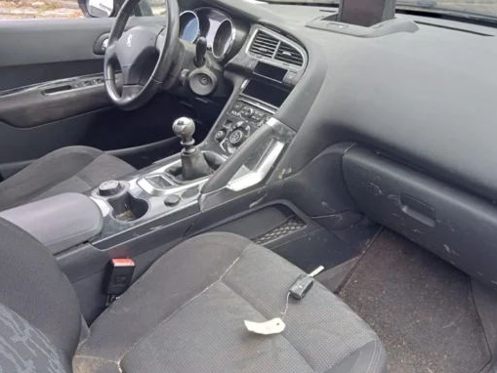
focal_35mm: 33
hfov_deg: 55.3
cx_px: 269
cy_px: 173
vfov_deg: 42.9
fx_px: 474
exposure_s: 1/100
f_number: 2.2
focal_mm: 3.46
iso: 112
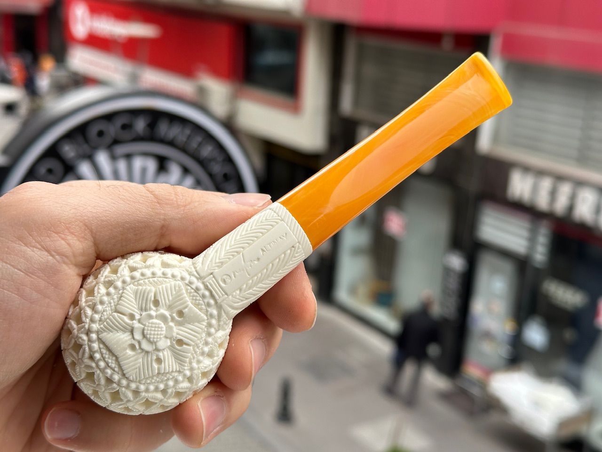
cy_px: 226
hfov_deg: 39.7
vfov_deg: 30.3
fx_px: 835
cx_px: 301
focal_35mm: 48
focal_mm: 6.86
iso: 64
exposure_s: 1/709
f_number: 1.78
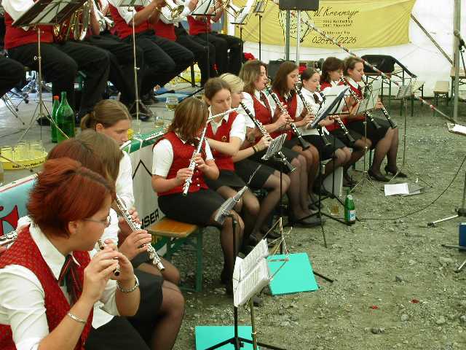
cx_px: 233
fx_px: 660
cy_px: 175
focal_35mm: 49
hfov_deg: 38.9
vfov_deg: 29.7
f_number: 3.5
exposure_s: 1/45
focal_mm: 10.2
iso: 100
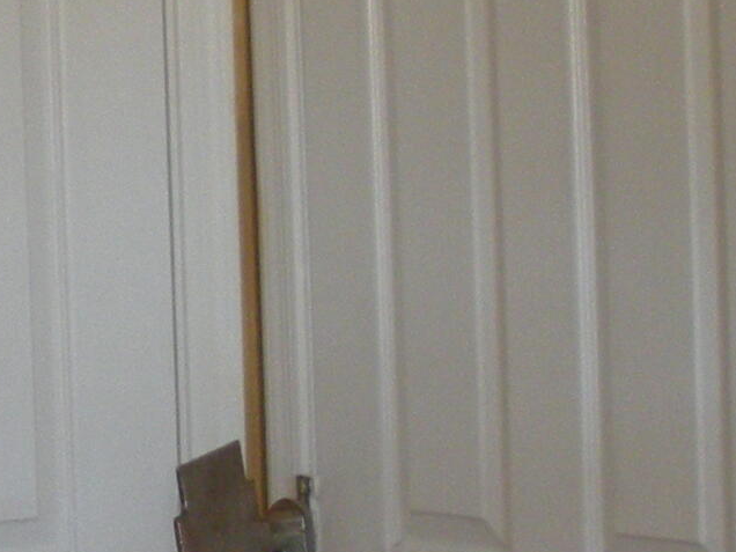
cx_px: -131
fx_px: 3508
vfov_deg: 9.0
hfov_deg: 11.7
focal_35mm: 165
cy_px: 473
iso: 213
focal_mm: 6.3
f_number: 3.5
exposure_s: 1/53.4
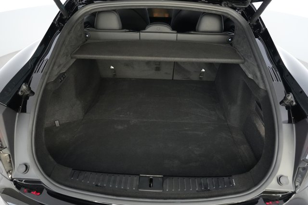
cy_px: 102
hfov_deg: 71.5
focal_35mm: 25
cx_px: 154
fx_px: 214
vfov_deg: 51.2
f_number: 2.8
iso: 8000
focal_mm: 25
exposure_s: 1/160
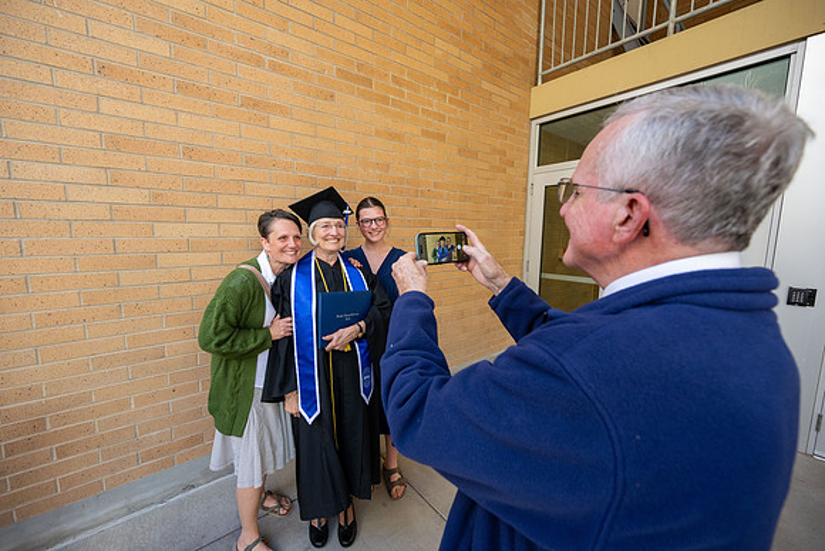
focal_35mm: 14
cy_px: 276
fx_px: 321
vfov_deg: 81.2
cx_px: 412
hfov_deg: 104.2
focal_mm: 14
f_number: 5
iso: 1000
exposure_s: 1/500
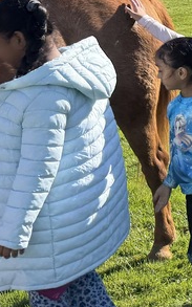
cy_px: 30
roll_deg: +1.1
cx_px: 503
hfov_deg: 11.4
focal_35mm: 89
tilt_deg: -5.3
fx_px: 745
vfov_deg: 22.7
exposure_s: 1/3279
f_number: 1.78
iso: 100
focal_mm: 6.76
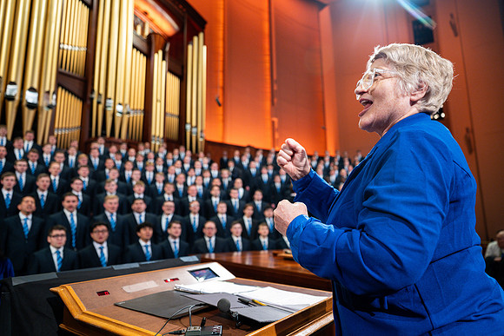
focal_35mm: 24
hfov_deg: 73.7
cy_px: 168
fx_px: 336
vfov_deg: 53.2
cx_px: 252
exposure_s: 1/320
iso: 1600
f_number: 2.8
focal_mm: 24
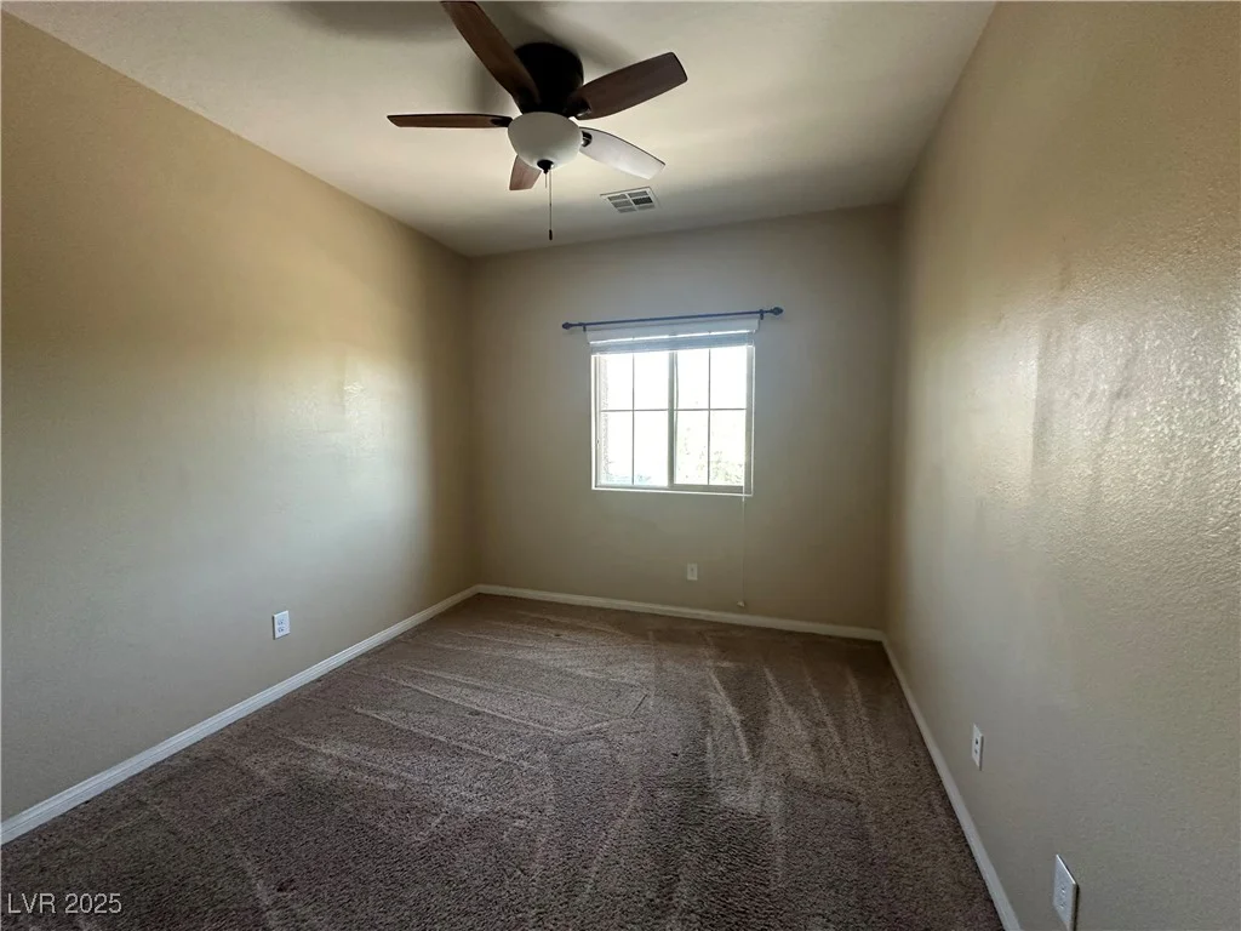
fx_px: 502
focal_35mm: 14
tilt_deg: -3.7
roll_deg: -0.5
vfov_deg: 85.7
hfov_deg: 102.1
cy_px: 466
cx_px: 620
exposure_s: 1/120
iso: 320
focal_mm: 2.22
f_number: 2.2
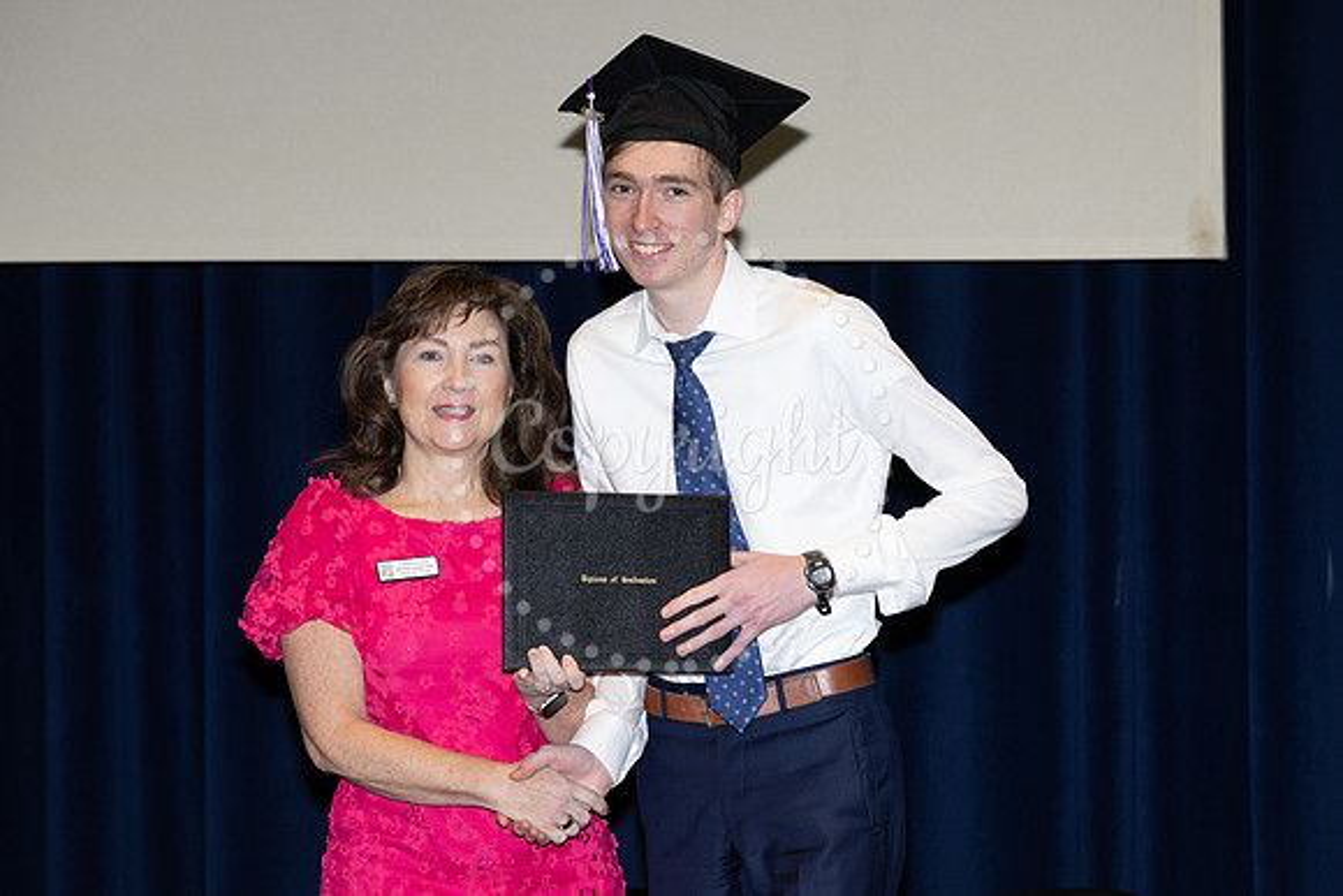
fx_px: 4804
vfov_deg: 10.7
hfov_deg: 15.9
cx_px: 731
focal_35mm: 129
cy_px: 515
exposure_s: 1/80
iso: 640
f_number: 5.6
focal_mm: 97
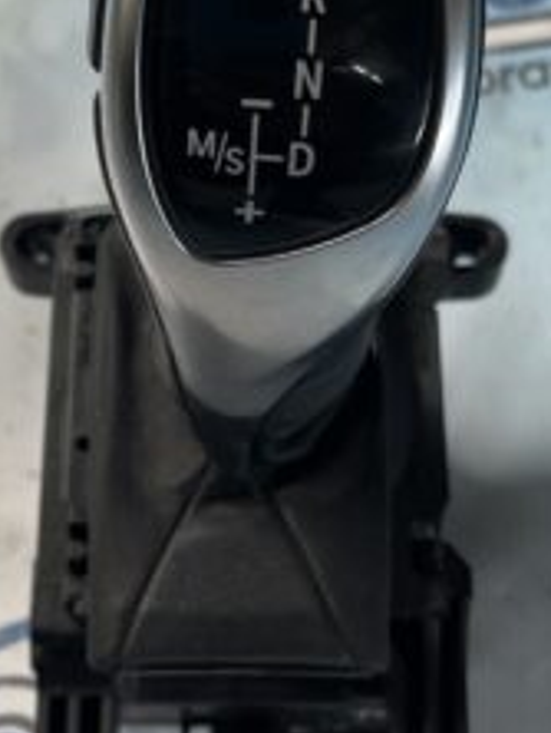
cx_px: 224
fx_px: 1419
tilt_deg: -64.4
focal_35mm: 67
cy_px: 332
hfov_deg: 21.9
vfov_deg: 28.9
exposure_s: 1/111
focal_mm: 5.1
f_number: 1.6
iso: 125
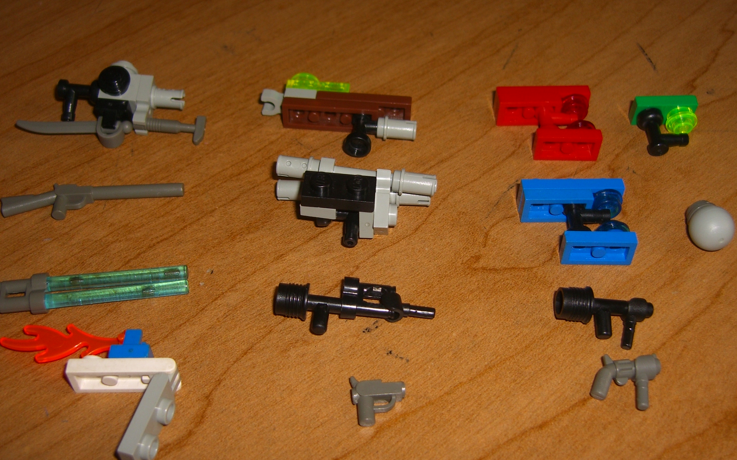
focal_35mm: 44
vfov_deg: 29.2
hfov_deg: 45.3
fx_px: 884
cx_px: 362
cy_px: 241
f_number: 2.8
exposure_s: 1/60
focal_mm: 7.9
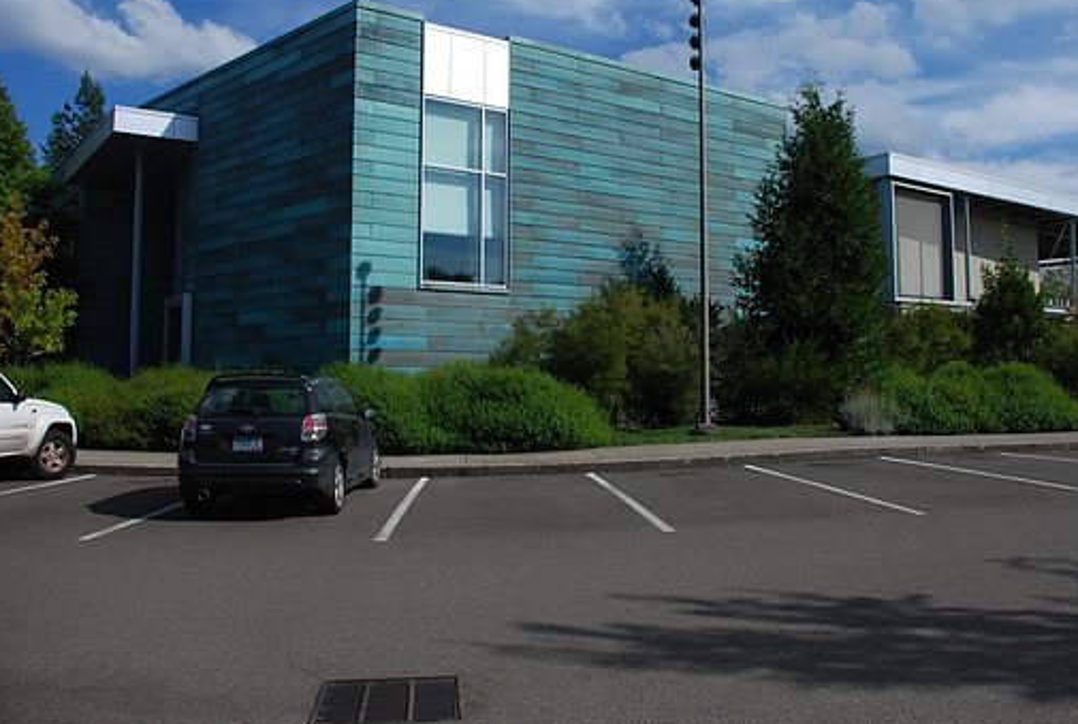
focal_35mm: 31
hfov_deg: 60.0
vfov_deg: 42.4
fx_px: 930
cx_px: 596
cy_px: 315
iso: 200
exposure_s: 1/2000
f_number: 4.5
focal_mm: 18
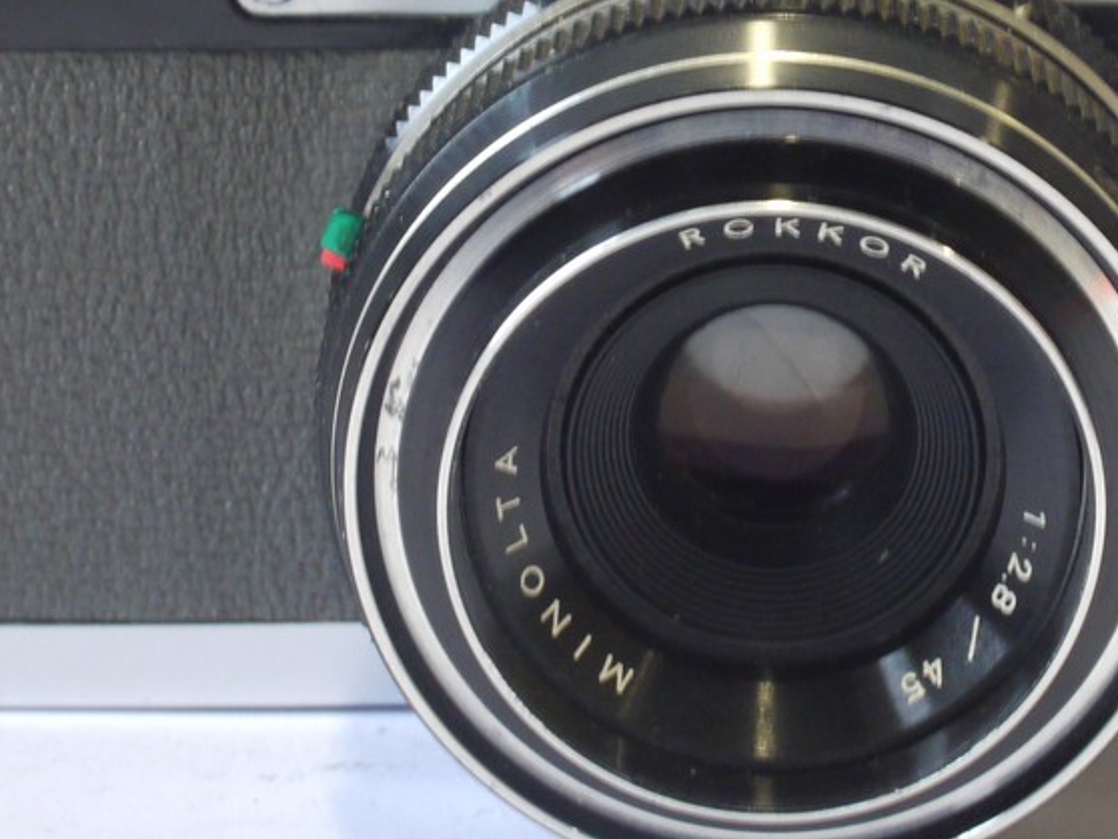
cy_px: 164
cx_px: 757
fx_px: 4168
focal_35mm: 129
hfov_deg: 15.2
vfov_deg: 11.5
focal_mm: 30
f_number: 10
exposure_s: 1/15
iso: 800
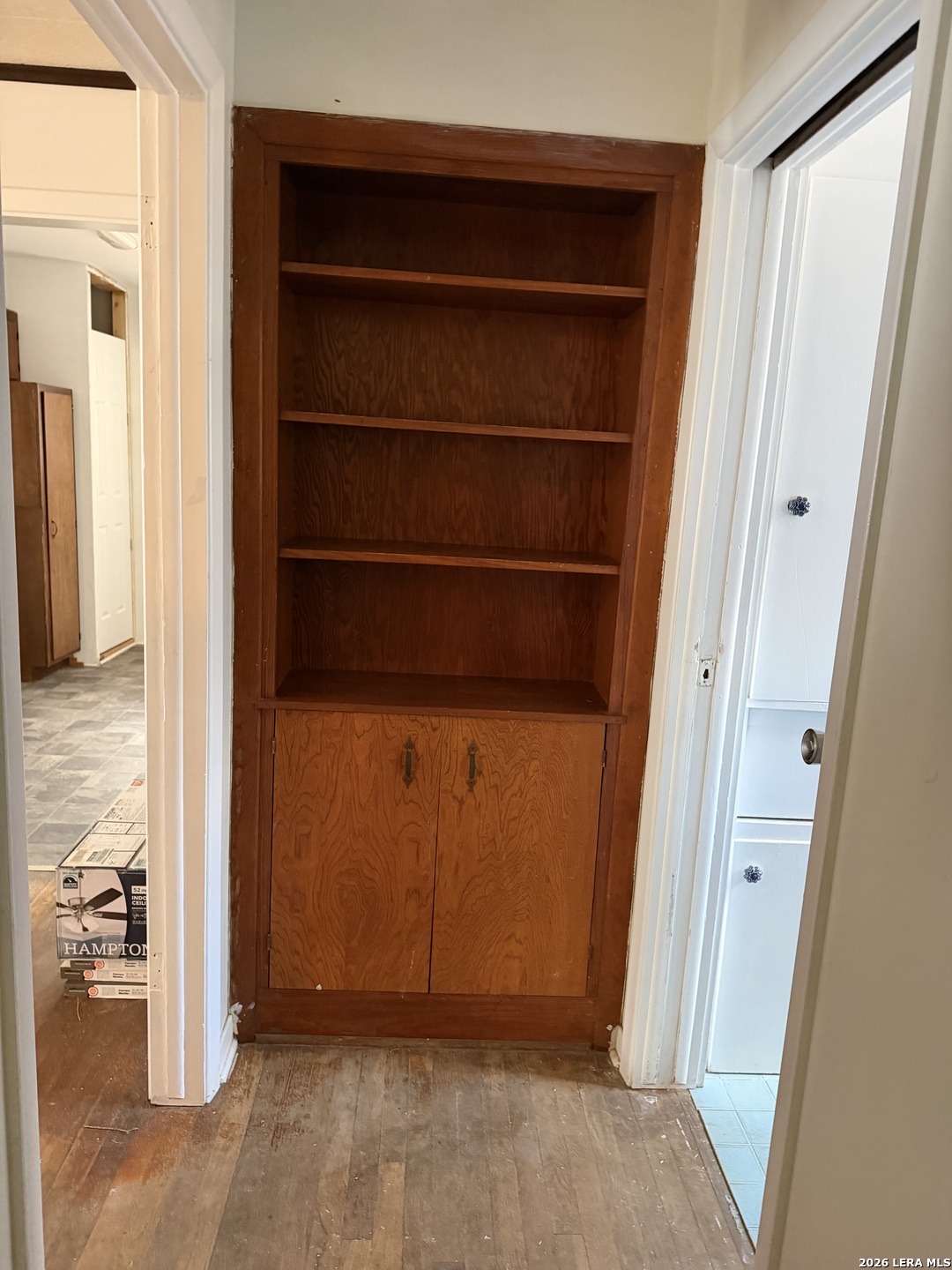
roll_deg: -4.0
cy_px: 635
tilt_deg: -10.5
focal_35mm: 24
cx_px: 476
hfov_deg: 56.8
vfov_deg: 71.6
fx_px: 880
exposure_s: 1/60
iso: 800
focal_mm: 6.76
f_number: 1.78
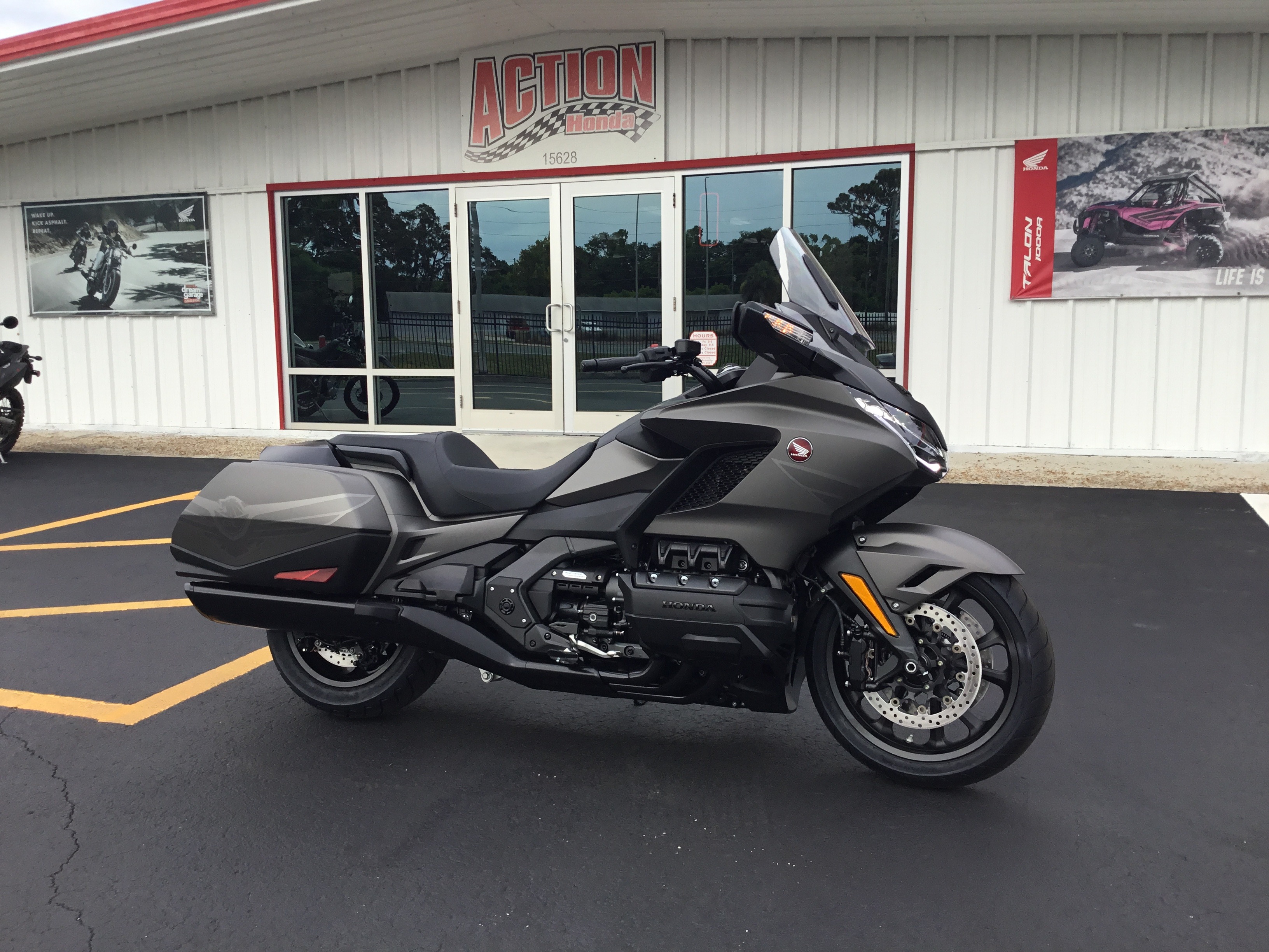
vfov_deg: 45.4
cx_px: 634
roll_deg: +0.5
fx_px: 1136
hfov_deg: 58.4
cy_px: 476
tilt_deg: -5.5
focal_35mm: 31
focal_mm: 3.3
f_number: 2.4
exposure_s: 1/354
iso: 25
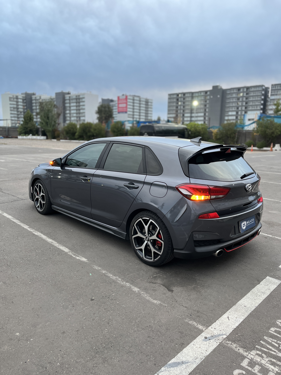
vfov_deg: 67.3
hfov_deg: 53.1
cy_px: 188
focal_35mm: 26
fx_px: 281
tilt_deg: -11.0
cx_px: 140
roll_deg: -1.1
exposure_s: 1/50
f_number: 1.6
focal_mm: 5.1
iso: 125
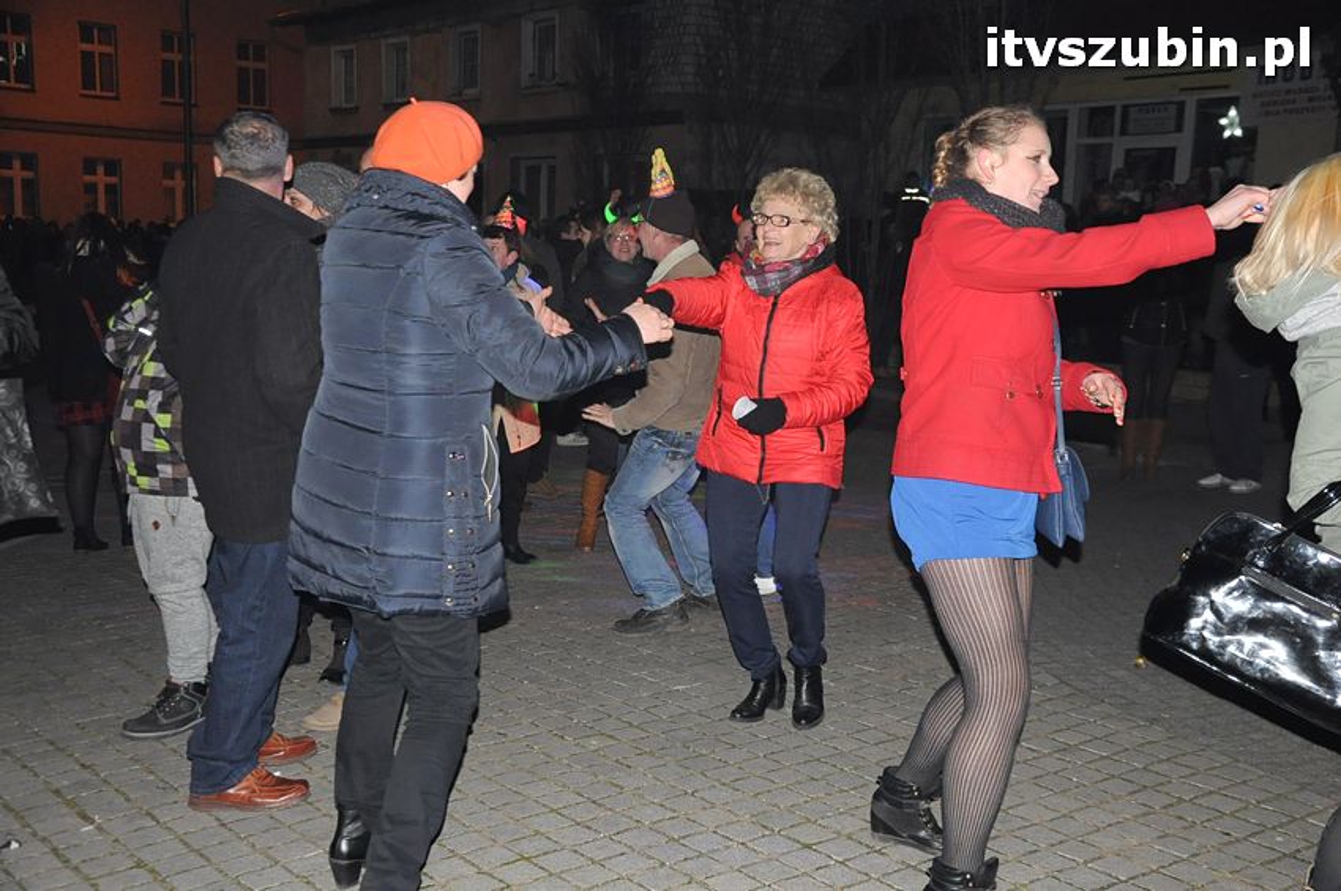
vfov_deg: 34.1
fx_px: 1451
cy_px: 446
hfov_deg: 49.6
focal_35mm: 39
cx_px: 670
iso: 1600
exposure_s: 1/60
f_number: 5
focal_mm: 26
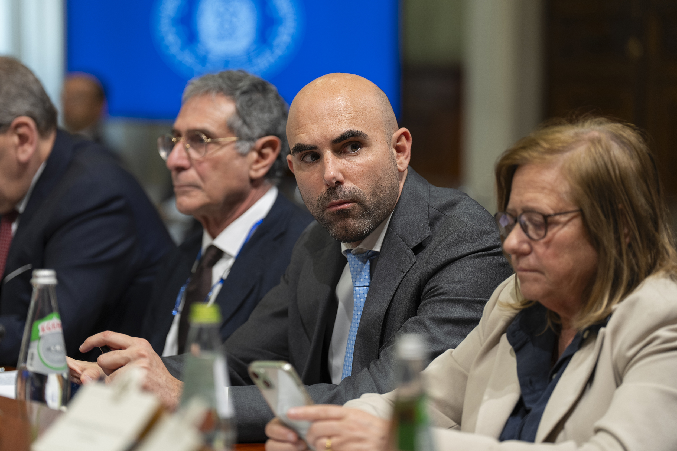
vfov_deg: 10.2
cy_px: 226
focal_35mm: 135
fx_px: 2539
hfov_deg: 15.2
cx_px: 338
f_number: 2.8
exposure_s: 1/125
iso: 320
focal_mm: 135
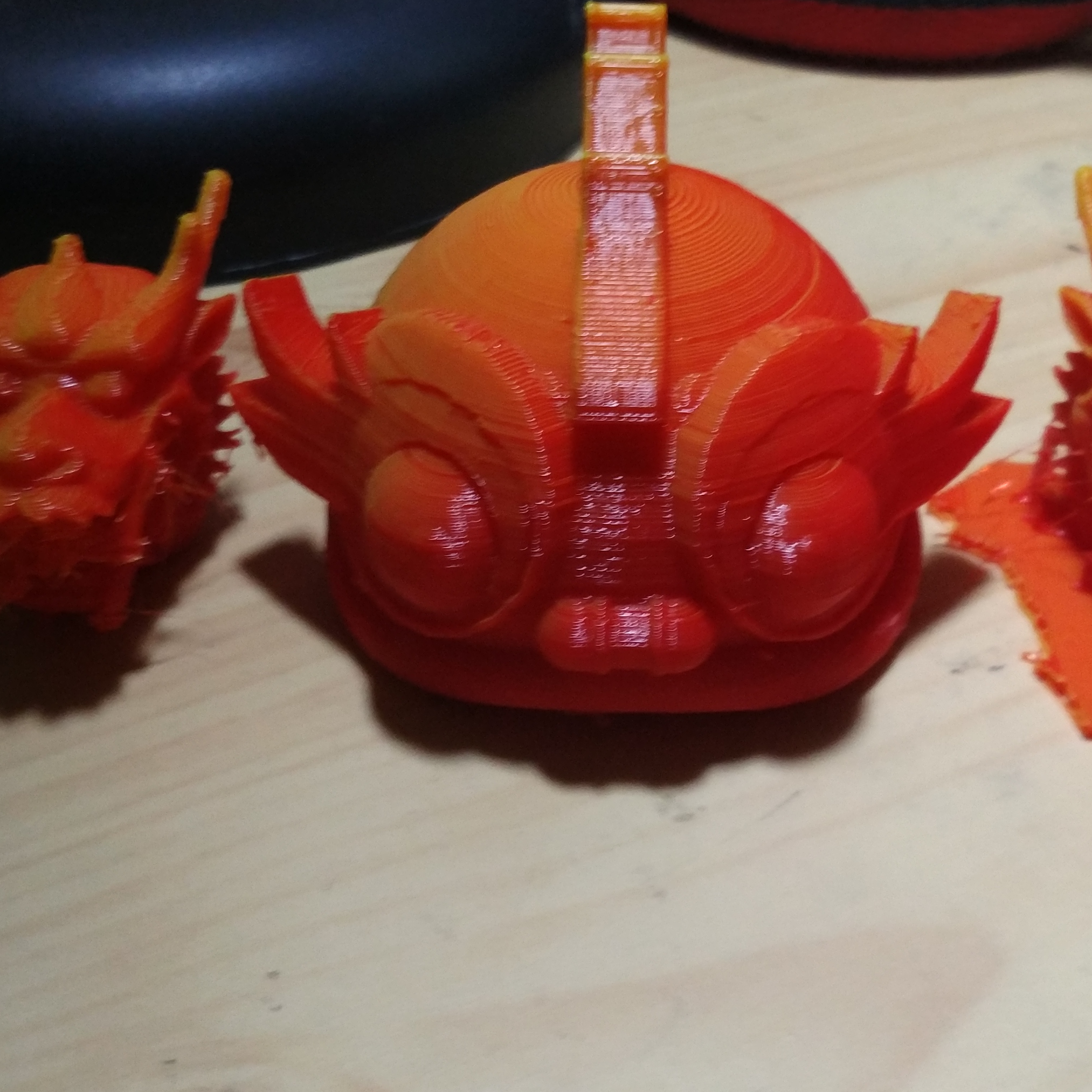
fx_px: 1749
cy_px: 528
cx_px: 632
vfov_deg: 34.7
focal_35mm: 49
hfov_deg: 34.6
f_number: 2.2
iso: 500
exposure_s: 1/20
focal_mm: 4.73
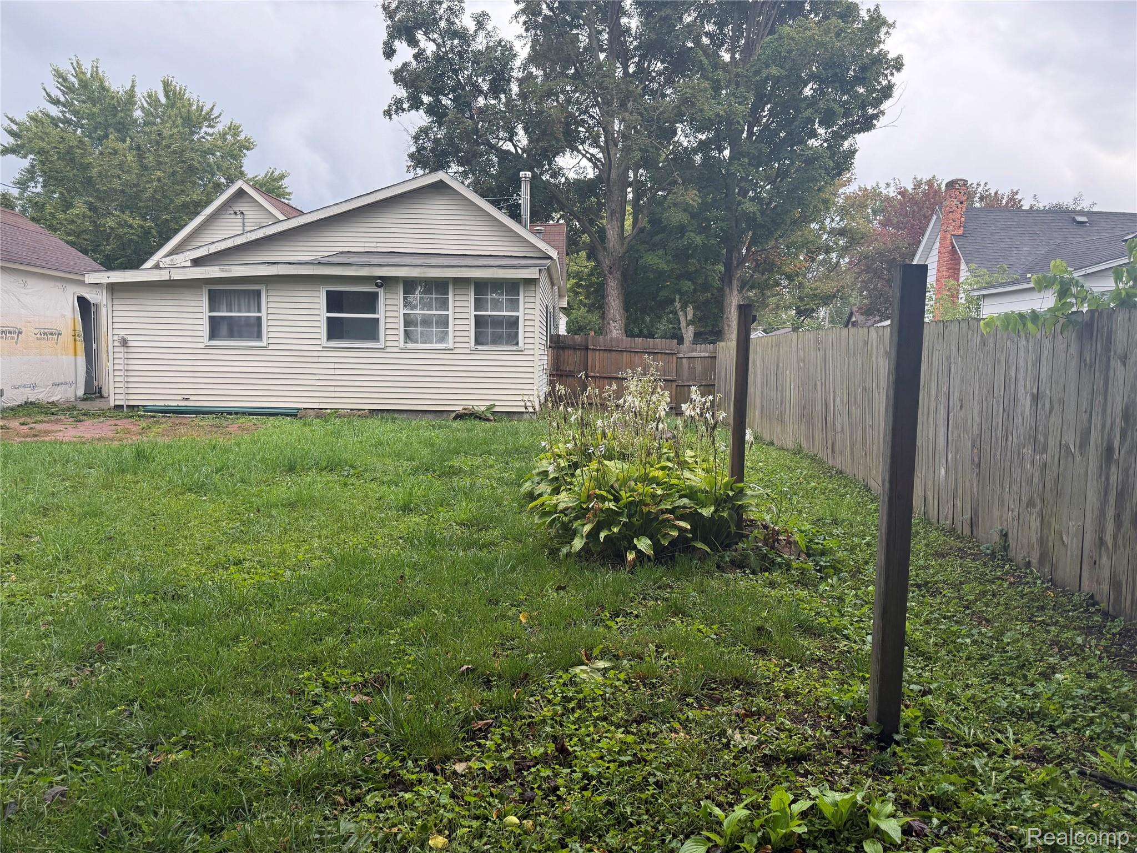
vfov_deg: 56.8
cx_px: 568
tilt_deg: -4.8
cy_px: 426
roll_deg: -0.2
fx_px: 788
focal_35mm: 24
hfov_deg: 71.6
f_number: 1.78
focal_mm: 6.76
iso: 100
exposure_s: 1/649
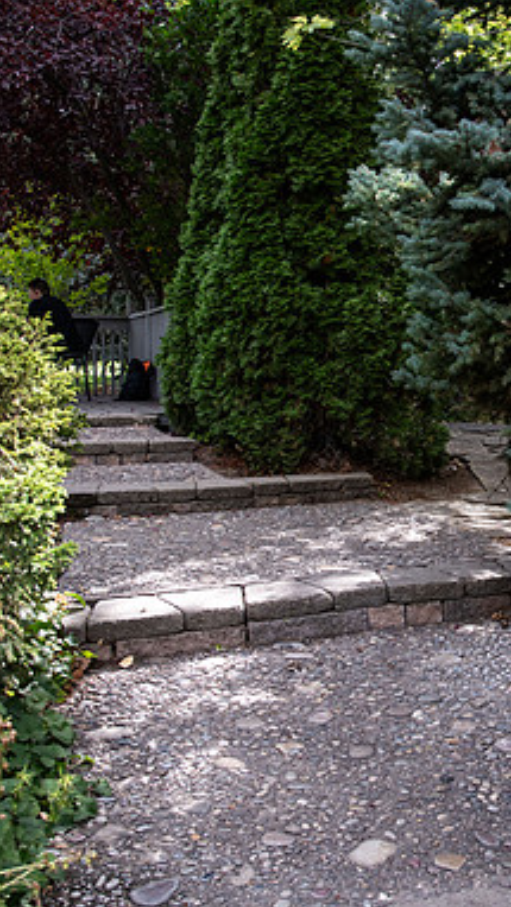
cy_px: 455
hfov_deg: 27.0
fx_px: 1035
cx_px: 440
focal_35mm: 43
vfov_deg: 47.4
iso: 320
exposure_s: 1/250
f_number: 4
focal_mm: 27
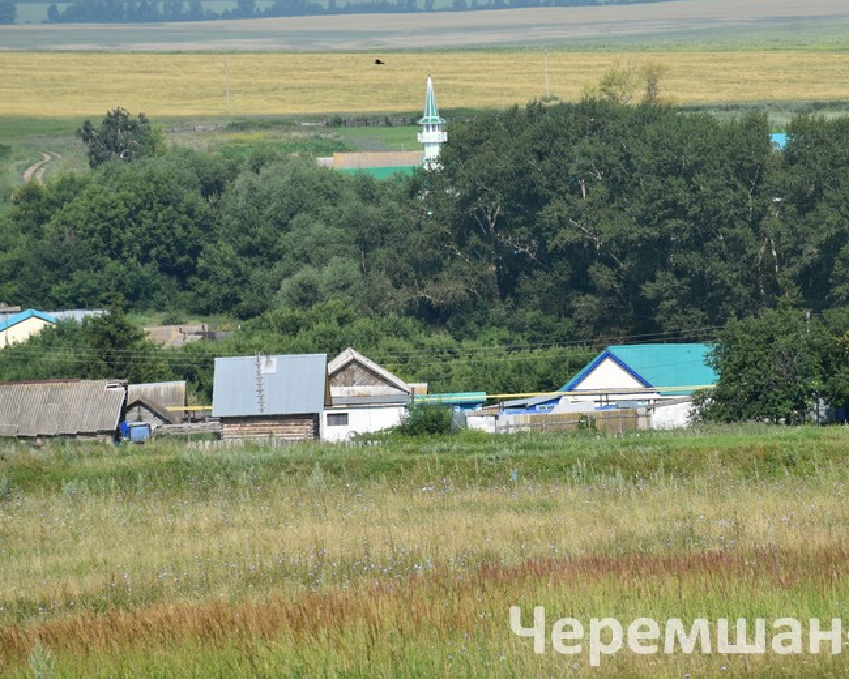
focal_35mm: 273
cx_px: 560
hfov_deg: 7.1
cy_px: 303
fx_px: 6860
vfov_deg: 5.7
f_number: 8
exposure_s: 1/500
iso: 200
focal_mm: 140
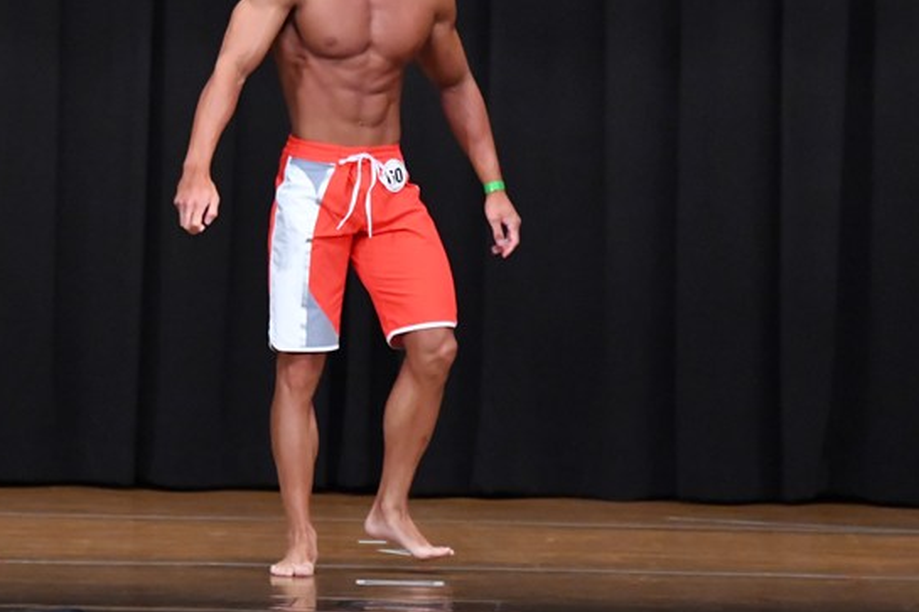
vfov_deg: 4.3
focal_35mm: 320
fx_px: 8166
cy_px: 243
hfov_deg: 6.4
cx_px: 338
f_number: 5.6
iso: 8000
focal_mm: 150
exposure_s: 1/400
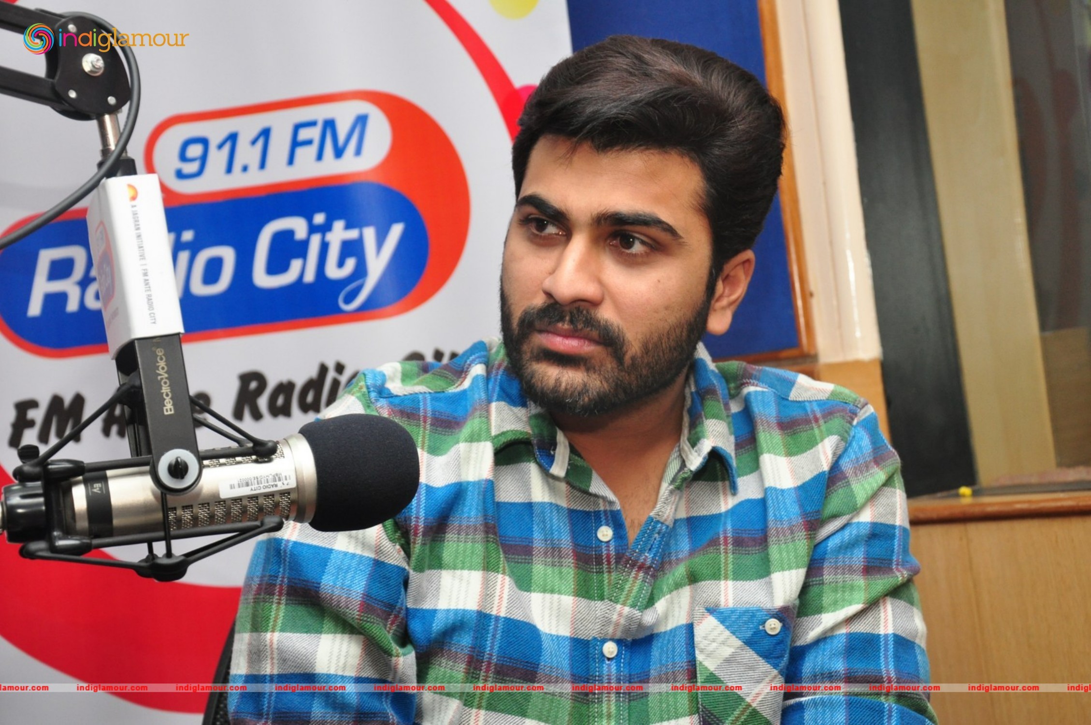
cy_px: 362
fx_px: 2043
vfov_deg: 20.1
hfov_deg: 29.9
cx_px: 546
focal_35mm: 68
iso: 800
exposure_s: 1/125
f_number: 5.6
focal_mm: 45
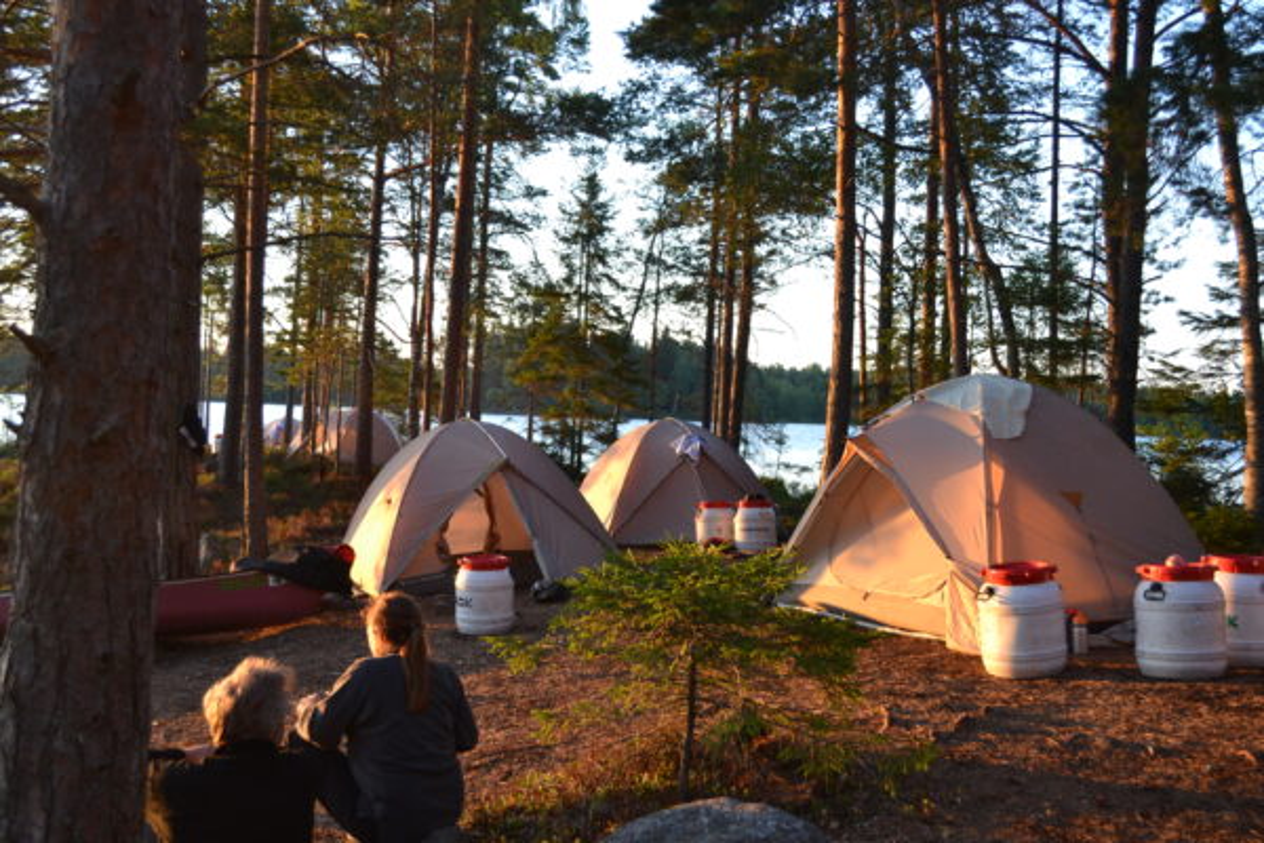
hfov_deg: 53.1
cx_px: 632
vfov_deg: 36.9
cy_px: 422
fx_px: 1264
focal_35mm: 36
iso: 400
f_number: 5
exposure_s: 1/100
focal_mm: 24
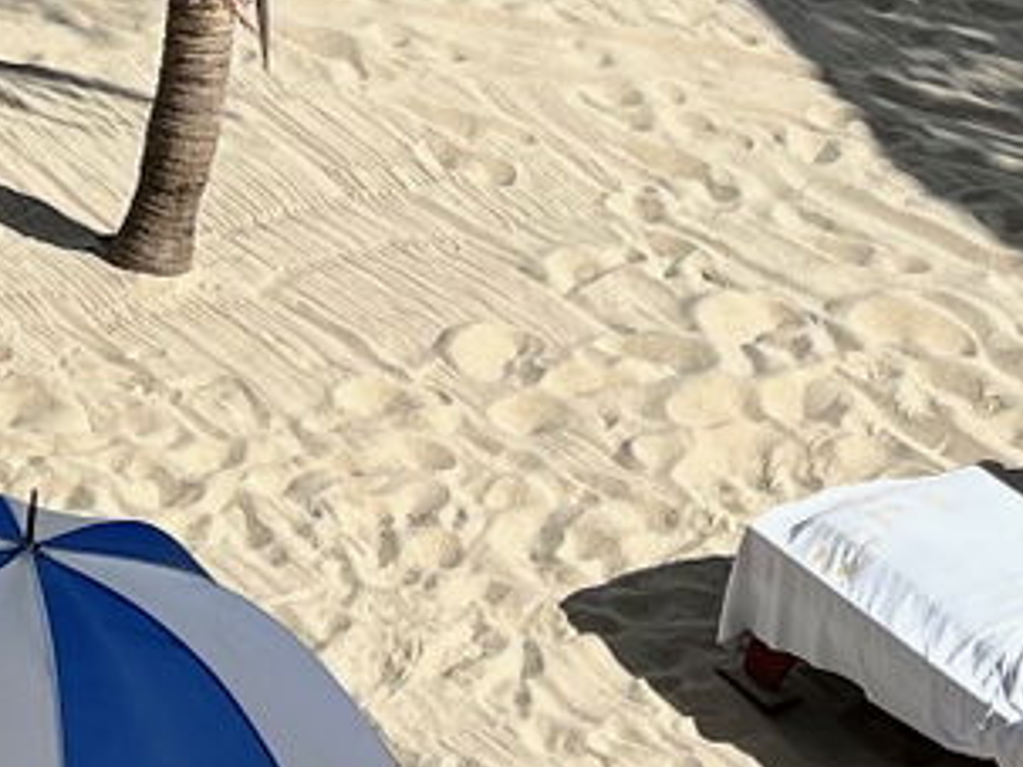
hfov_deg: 11.9
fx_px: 4874
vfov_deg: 8.7
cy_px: -487
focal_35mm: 165
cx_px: 243
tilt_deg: -19.4
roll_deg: -5.4
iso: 50
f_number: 1.5
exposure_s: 1/6211
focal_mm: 5.7
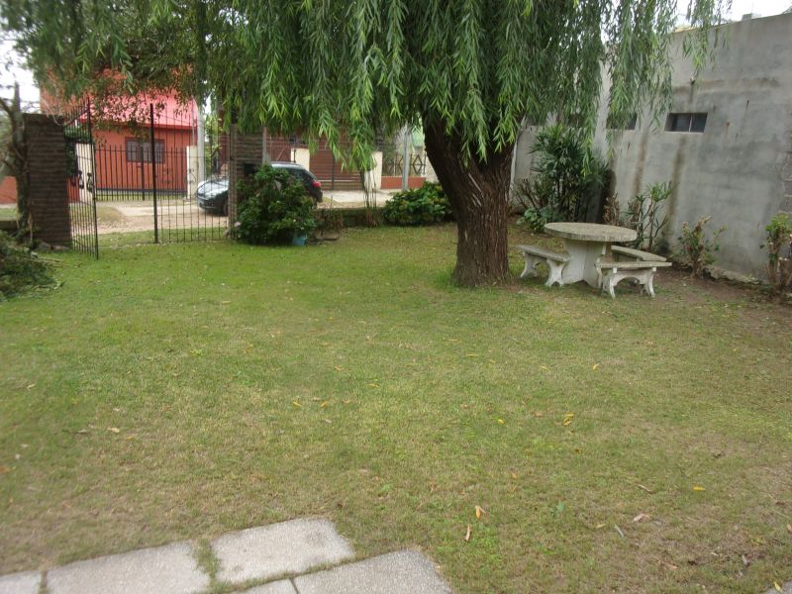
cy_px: 297
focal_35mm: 28
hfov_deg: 63.4
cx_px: 396
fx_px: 641
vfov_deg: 49.7
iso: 80
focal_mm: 5.1
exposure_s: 1/58
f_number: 3.9
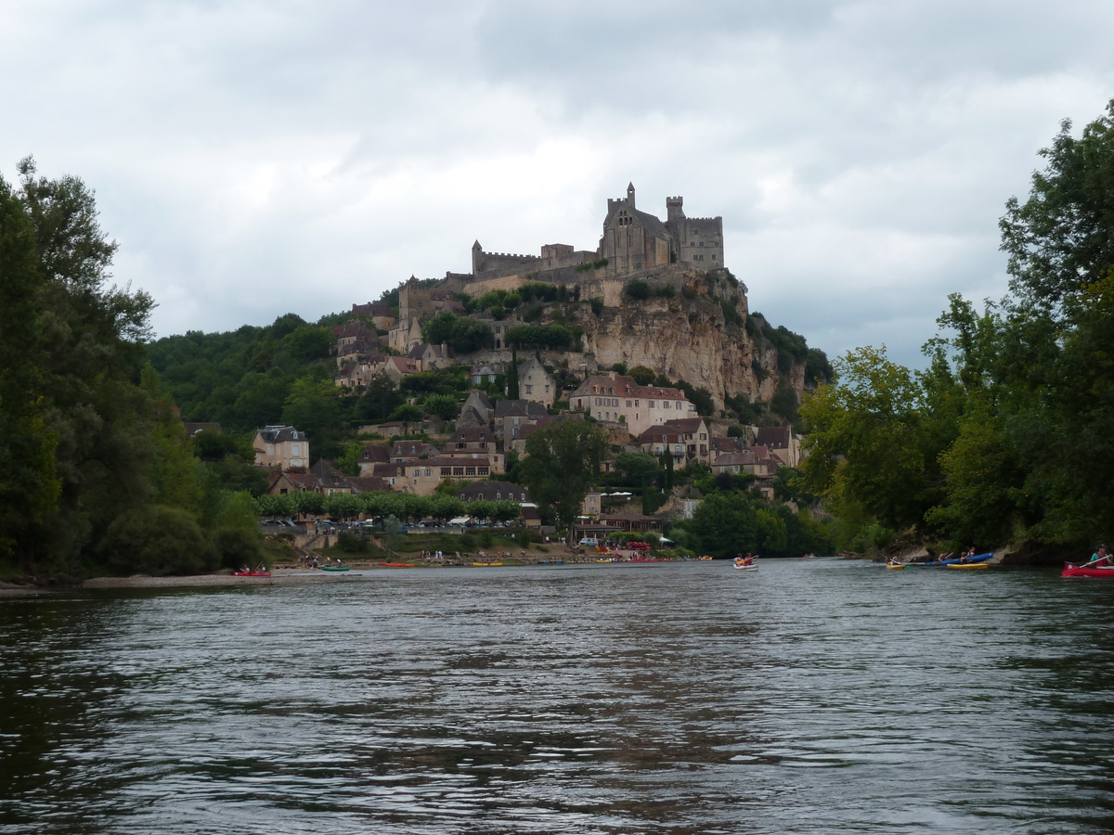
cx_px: 557
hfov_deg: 30.7
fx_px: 2027
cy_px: 418
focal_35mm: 63
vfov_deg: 23.3
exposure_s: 1/320
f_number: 4
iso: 80
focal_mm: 10.3
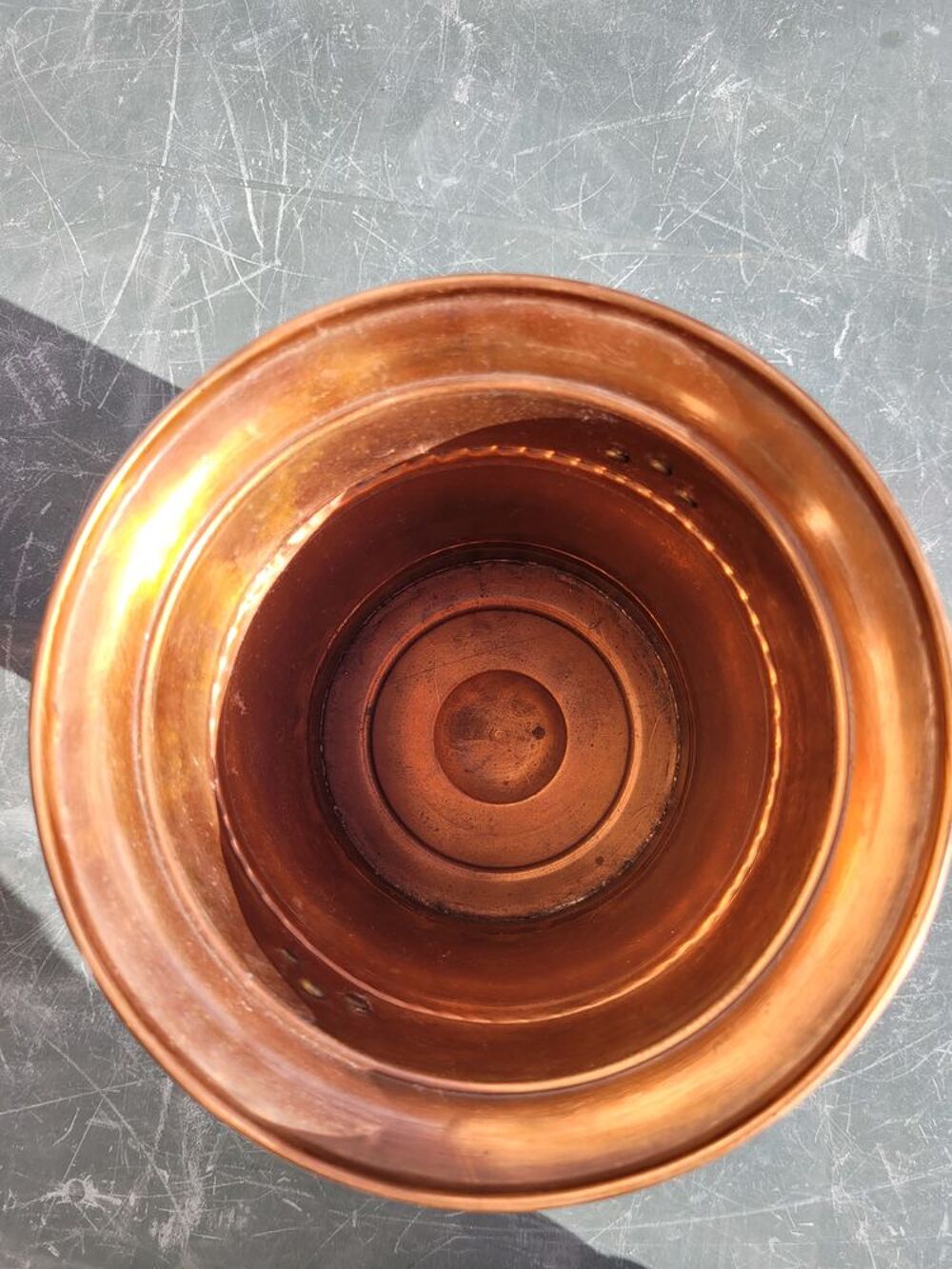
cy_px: 634
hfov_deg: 53.1
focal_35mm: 26
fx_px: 953
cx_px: 476
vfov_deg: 67.3
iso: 40
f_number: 1.8
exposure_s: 1/607
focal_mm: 5.4
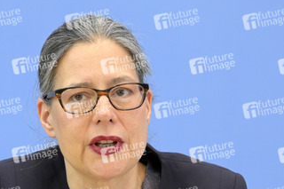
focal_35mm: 141
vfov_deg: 9.7
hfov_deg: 14.5
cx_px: 100
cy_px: 130
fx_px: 1112
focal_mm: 100
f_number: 6.3
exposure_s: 1/400
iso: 4000
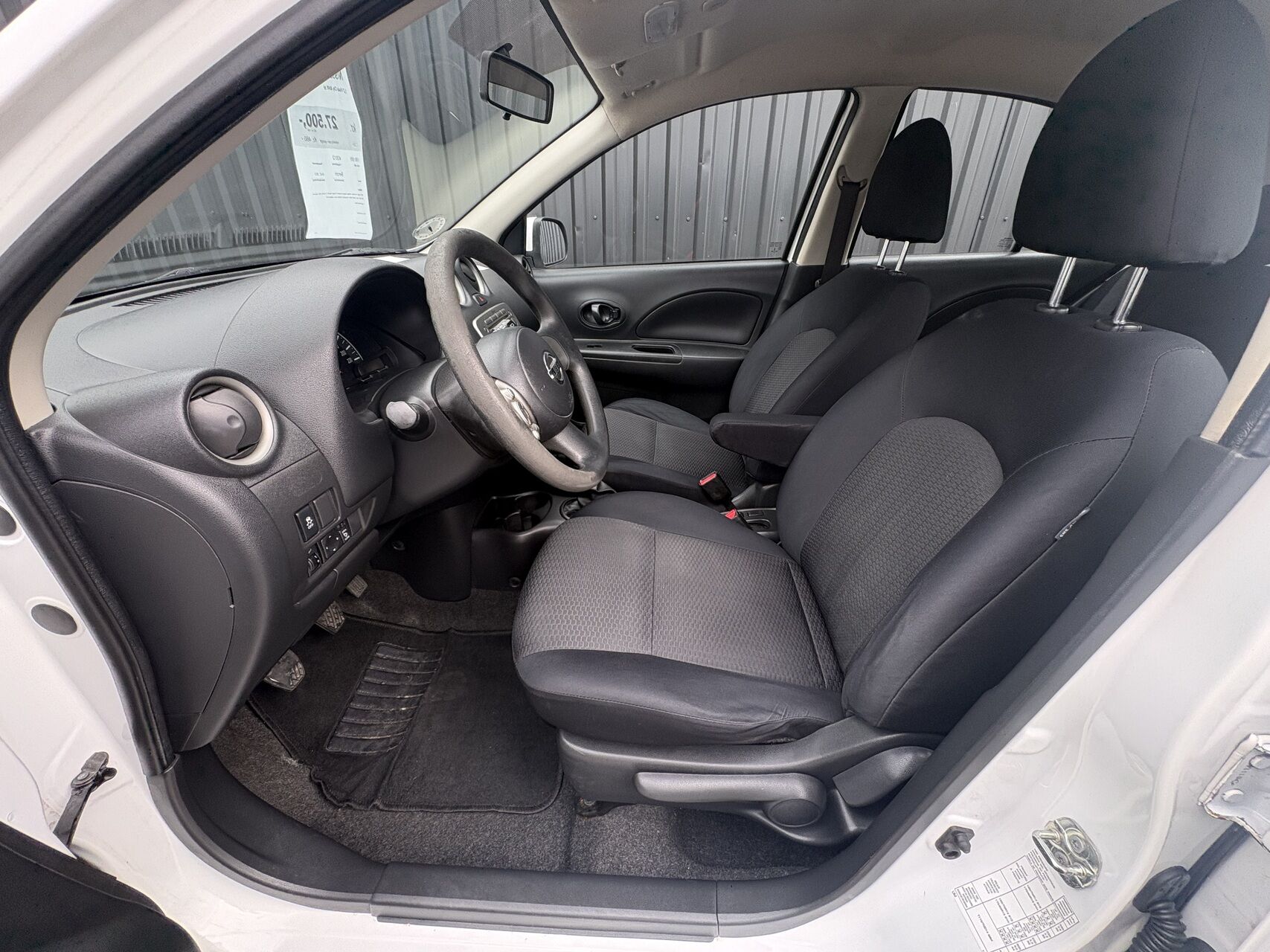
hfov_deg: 102.1
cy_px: 476
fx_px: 514
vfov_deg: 85.7
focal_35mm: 14
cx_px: 635
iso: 40
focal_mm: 2.22
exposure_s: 1/129
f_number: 2.2
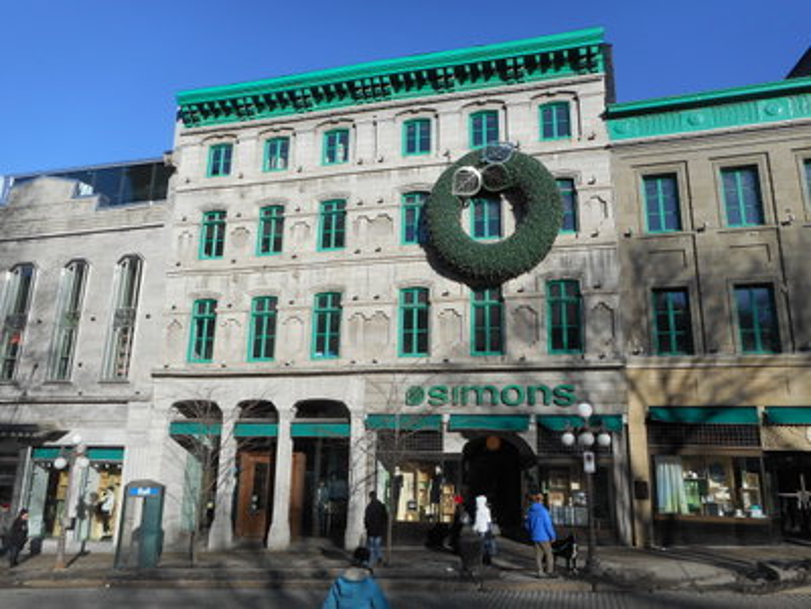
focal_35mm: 25
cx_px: 406
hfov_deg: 69.4
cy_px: 304
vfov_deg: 54.9
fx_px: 586
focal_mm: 4.5
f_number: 3.7
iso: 80
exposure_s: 1/1000
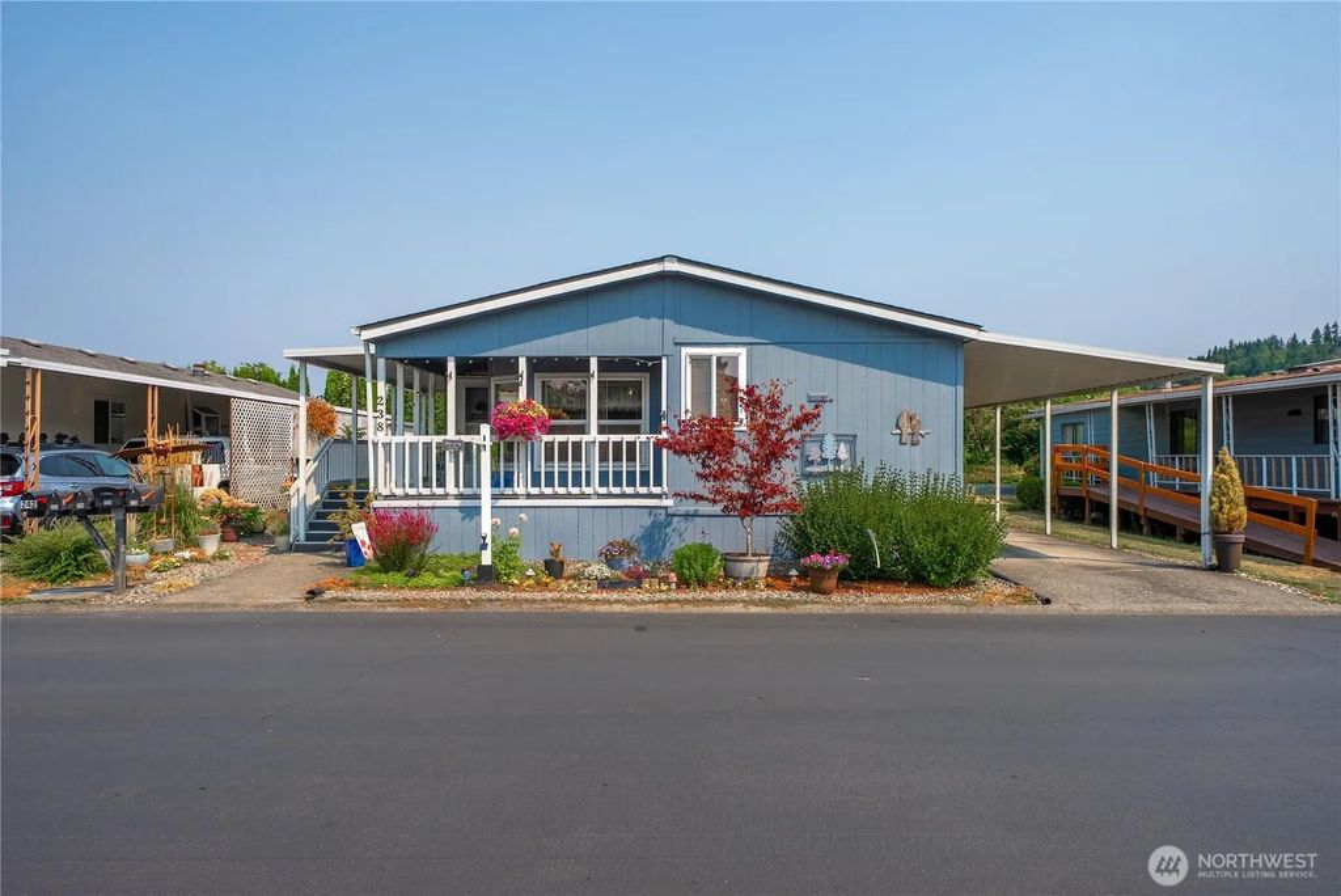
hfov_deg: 73.7
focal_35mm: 24
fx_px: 894
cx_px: 670
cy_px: 448
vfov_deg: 53.2
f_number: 7.1
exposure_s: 1/250
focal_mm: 24
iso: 80
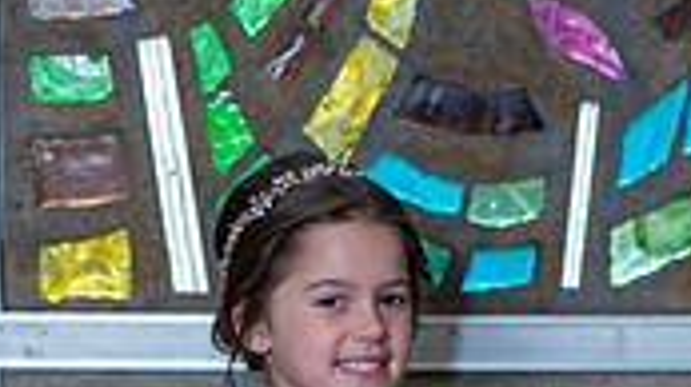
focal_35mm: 204
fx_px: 3735
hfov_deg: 10.6
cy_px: 850
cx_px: 296
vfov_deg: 5.8
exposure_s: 1/125
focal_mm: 75
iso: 320
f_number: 2
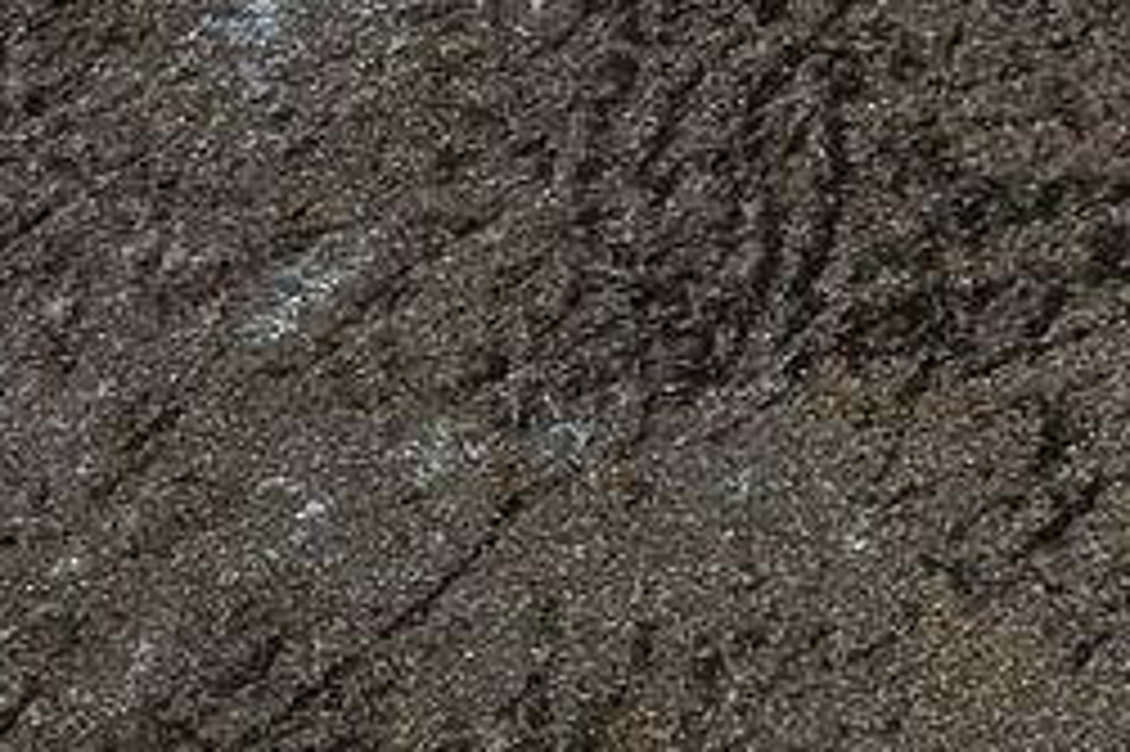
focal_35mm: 276
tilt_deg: -63.4
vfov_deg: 4.8
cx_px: -1526
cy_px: 1932
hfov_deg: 7.1
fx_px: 8657
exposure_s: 1/40
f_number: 1.6
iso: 125
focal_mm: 5.96
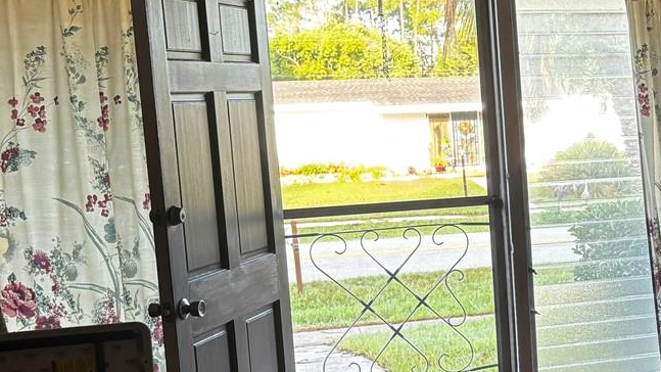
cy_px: 241
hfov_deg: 27.9
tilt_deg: -7.7
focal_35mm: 70
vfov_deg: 17.2
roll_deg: +3.0
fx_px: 1227
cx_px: 697
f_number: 1.6
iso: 100
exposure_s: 1/60
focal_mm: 5.96
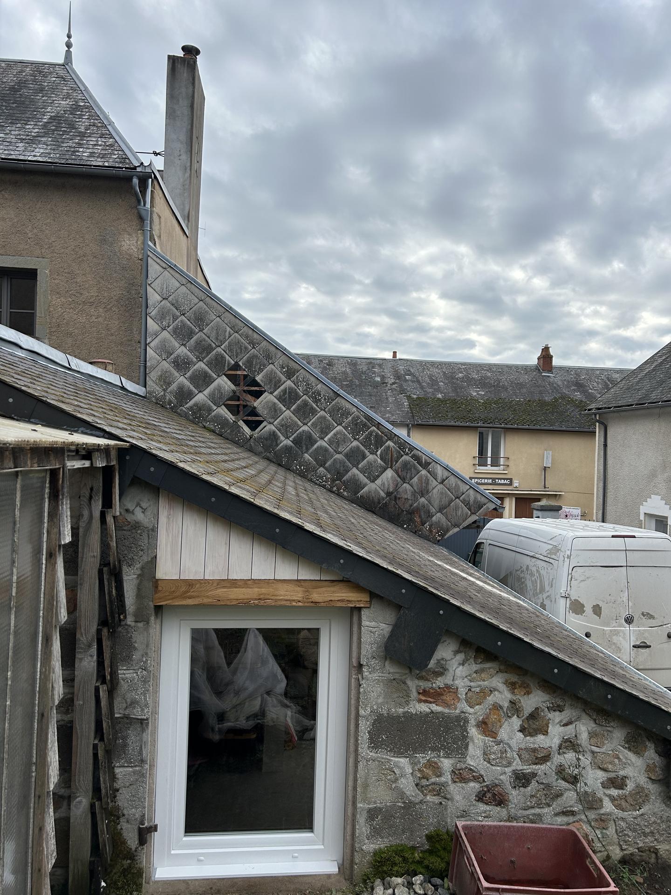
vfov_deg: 67.3
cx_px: 336
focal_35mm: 26
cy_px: 448
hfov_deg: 53.1
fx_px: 672
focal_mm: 5.7
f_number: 1.5
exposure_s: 1/1468
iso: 50
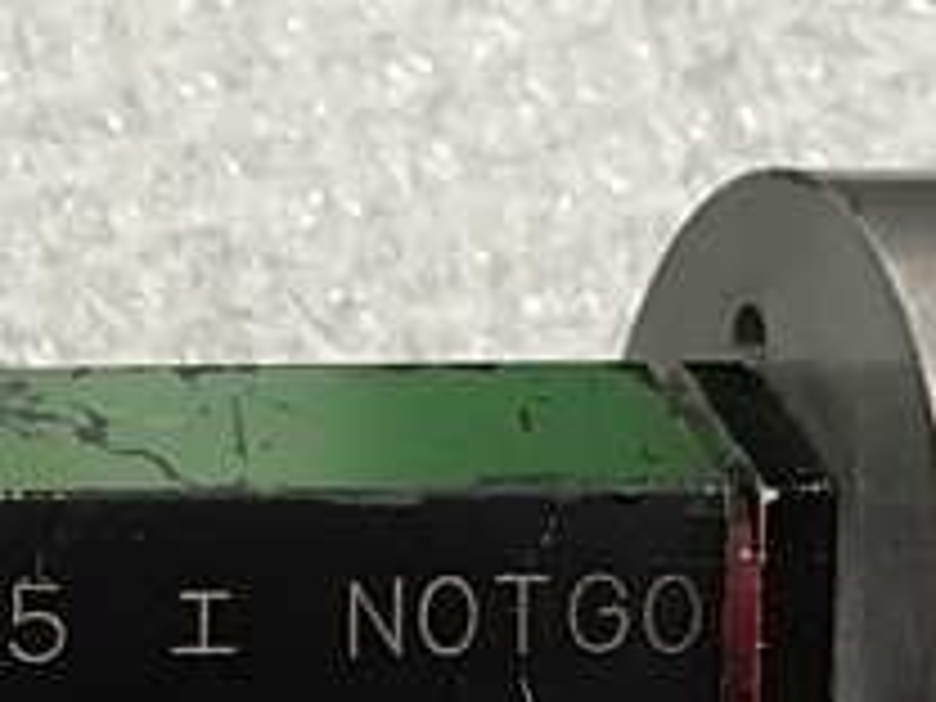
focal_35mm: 86
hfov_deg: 21.2
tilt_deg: -54.2
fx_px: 2325
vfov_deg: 16.8
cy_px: 720
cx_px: -180
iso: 50
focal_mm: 3.99
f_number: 1.8
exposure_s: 1/15
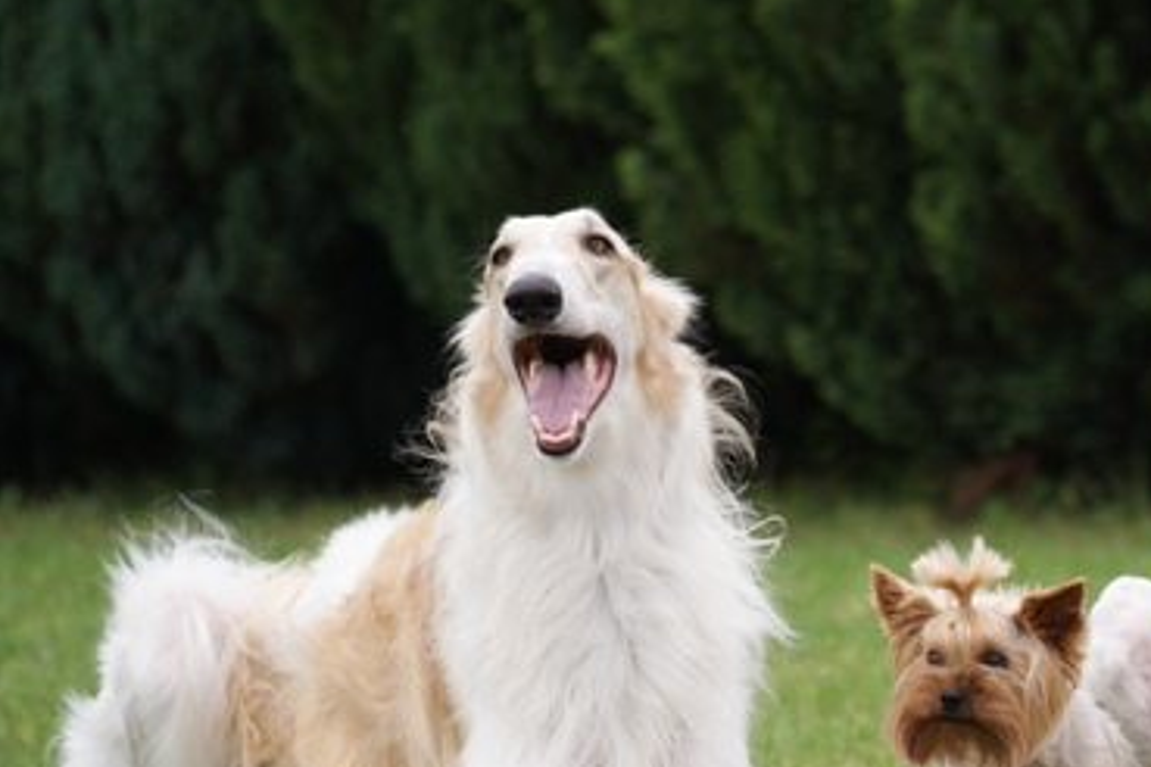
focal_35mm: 468
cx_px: 995
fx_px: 14962
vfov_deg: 2.9
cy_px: 655
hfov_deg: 4.4
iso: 250
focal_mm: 180
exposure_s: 1/500
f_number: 4.5
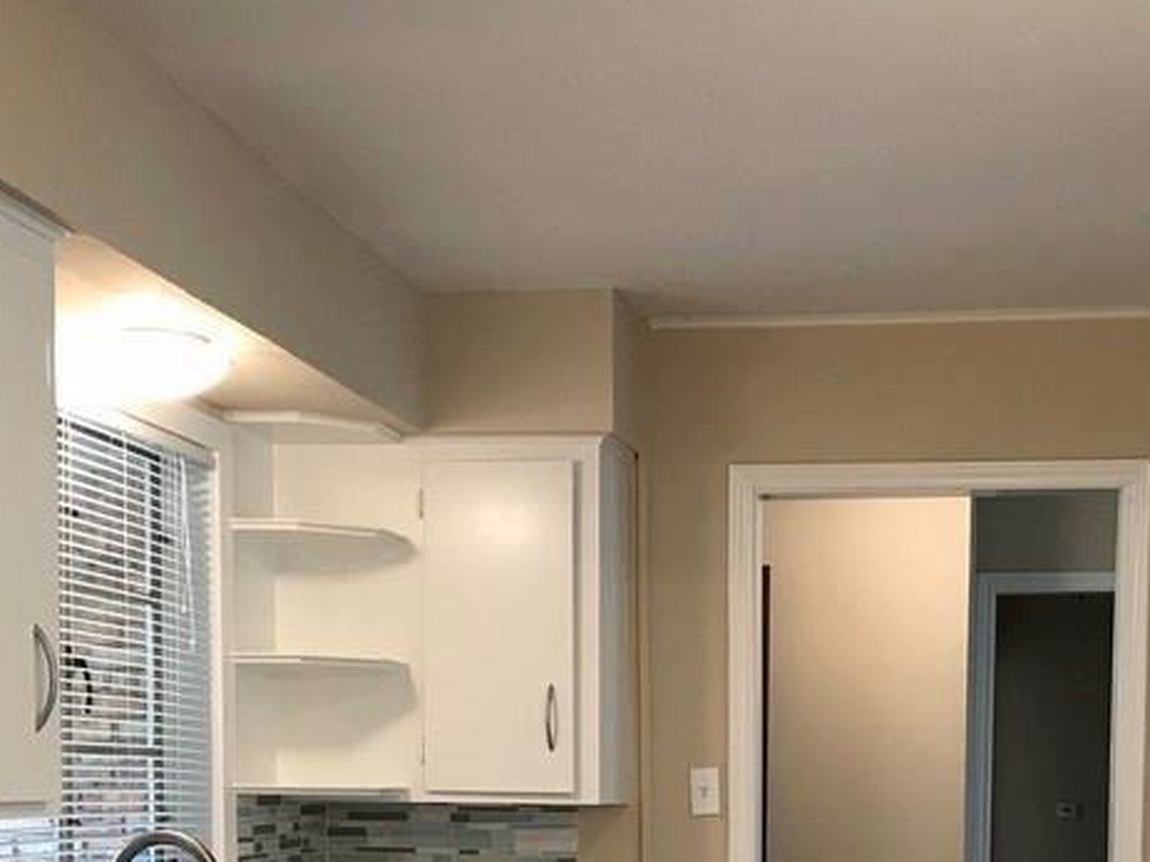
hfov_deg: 31.4
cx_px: 797
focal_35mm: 61
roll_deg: -0.3
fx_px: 2026
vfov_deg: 22.7
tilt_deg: -4.2
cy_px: 927
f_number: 1.8
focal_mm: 3.99
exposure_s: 1/17
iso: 40
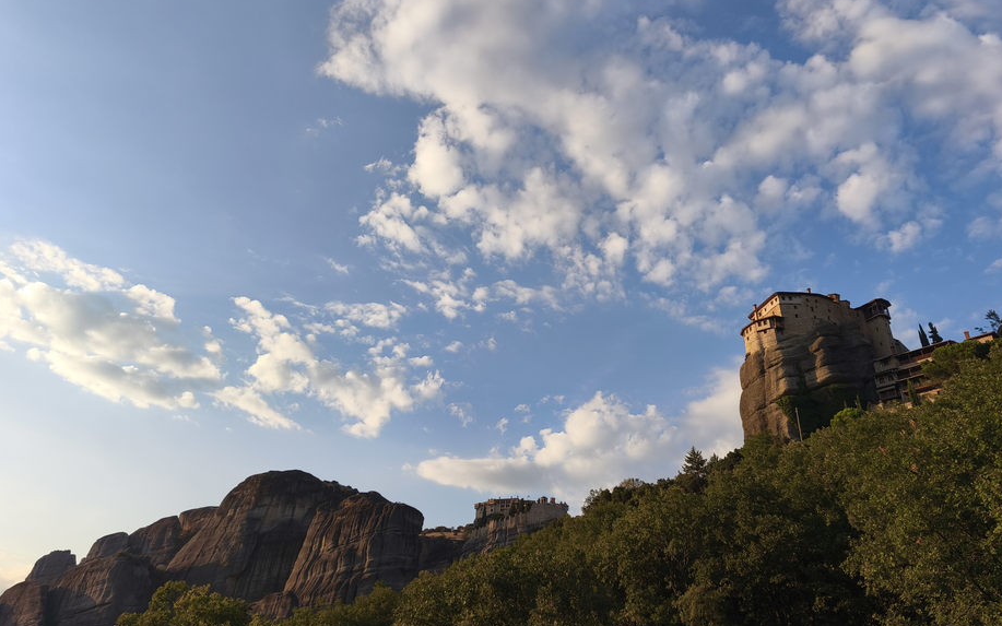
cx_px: 495
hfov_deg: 72.5
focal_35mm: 25
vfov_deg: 49.3
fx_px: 683
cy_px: 300
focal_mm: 5.35
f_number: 1.7
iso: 80
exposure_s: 1/1653
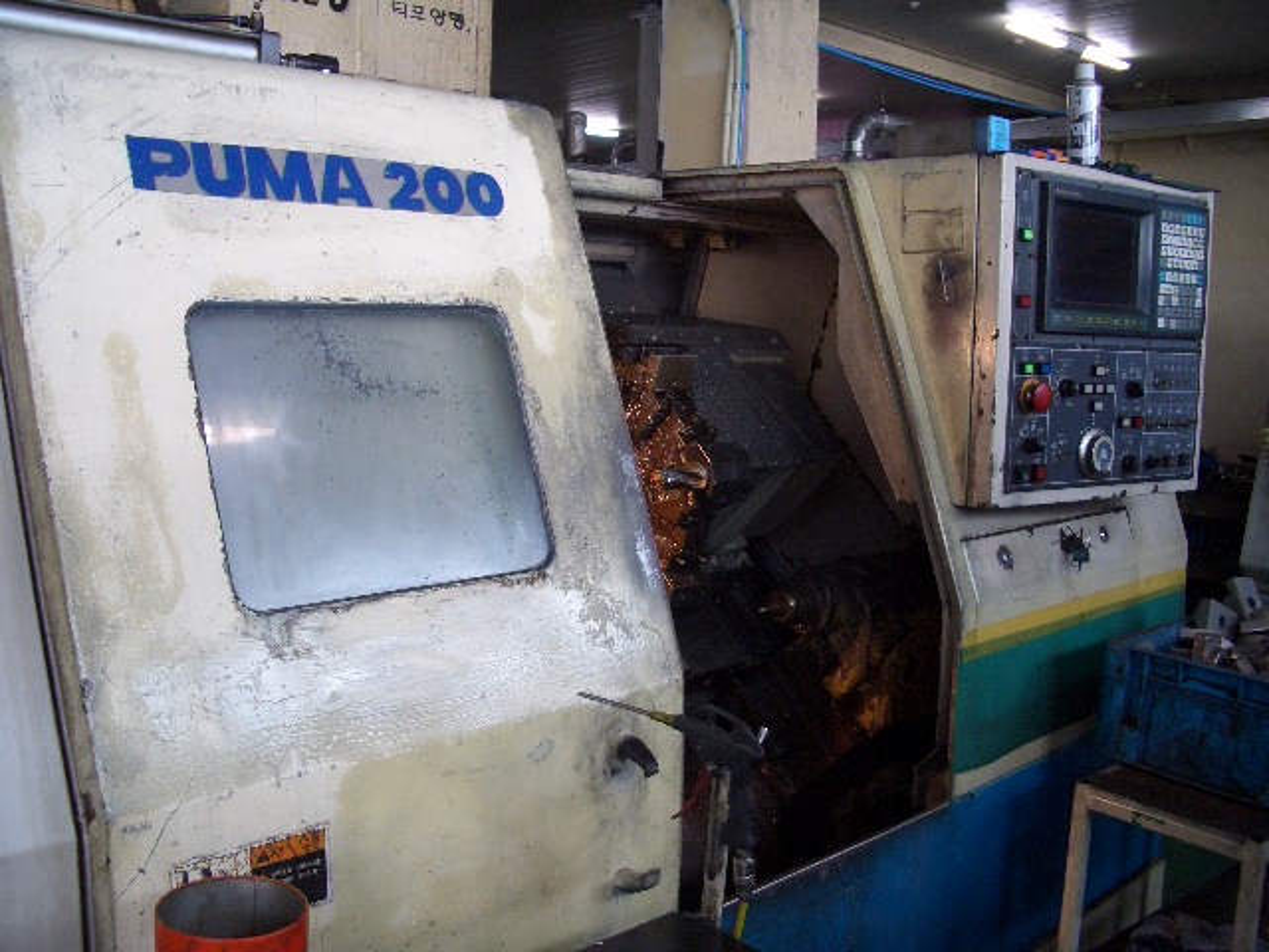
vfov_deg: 40.7
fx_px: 1283
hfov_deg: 52.6
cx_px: 634
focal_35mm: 35
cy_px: 476
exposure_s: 1/50
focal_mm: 5.8
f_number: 2.6
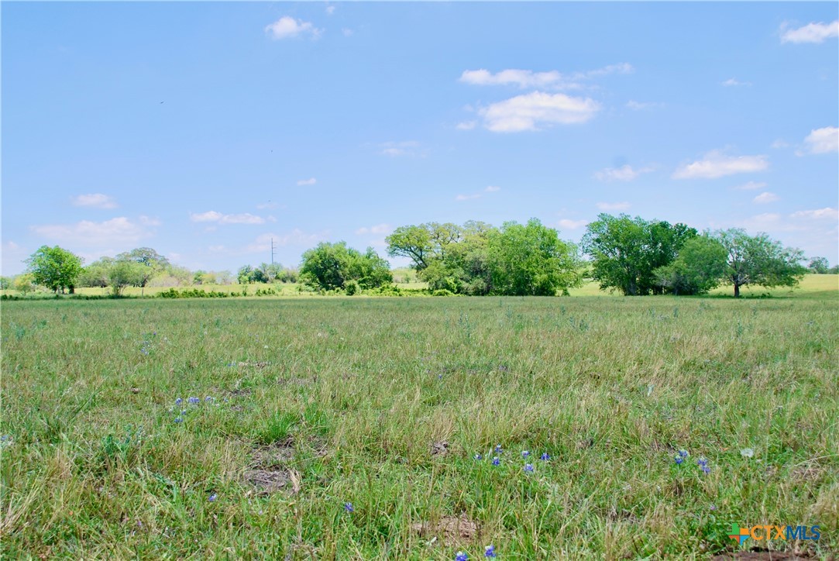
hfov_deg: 51.2
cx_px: 420
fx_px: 875
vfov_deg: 35.6
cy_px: 280
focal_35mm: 38
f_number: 7.1
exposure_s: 1/200
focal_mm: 25
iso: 100
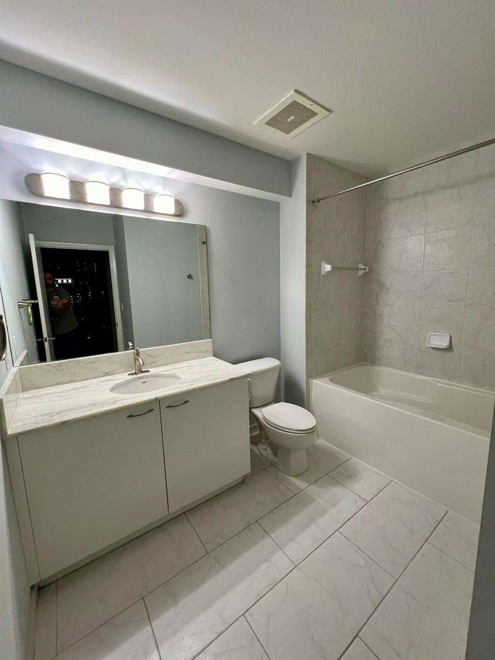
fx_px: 248
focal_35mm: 13
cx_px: 248
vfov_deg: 106.2
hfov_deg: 89.9
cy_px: 330
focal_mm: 1.57
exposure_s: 1/60
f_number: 1.8
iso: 125
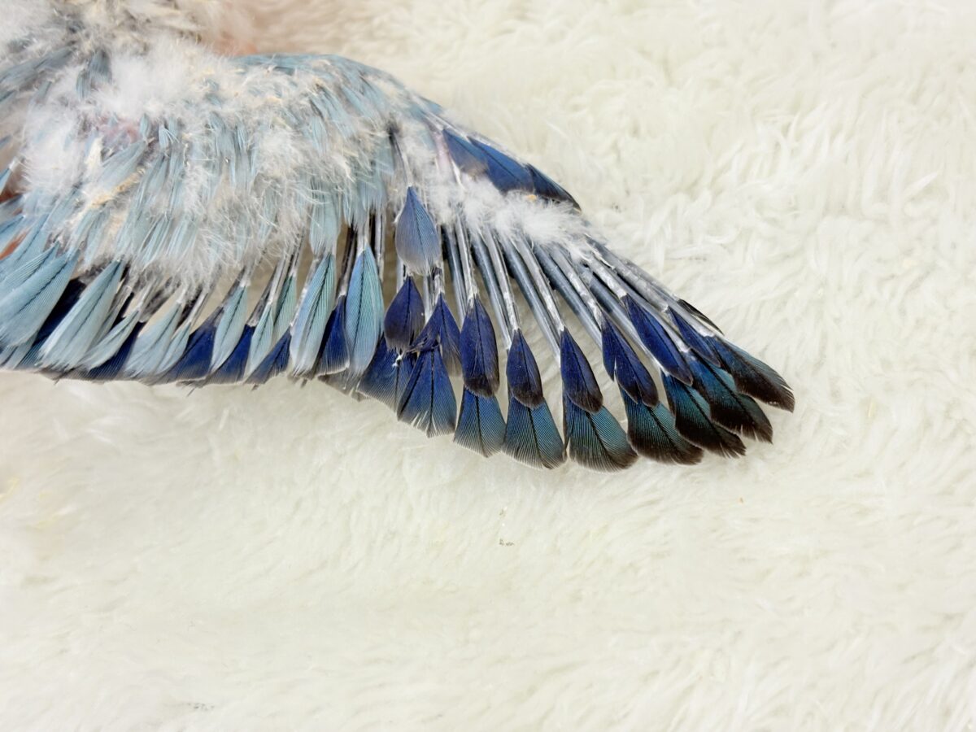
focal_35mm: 52
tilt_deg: -56.9
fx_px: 1466
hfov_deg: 36.8
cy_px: 366
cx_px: 488
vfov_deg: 28.0
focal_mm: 5.96
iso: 100
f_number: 1.6
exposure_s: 1/100
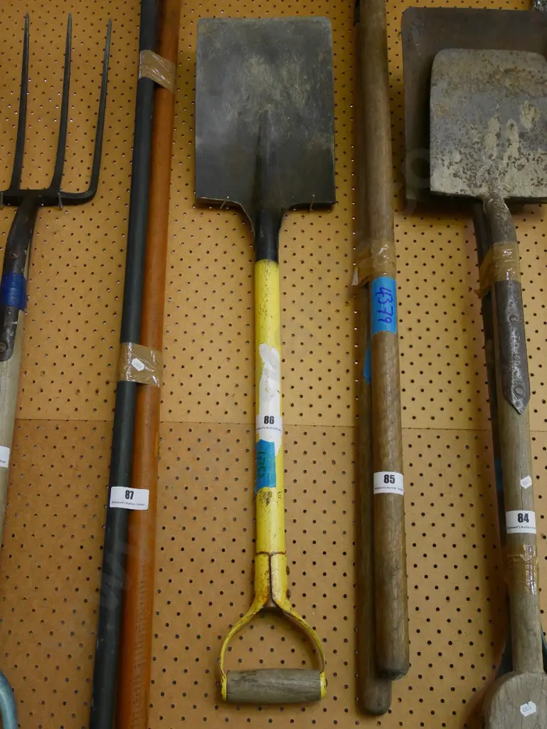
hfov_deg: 37.8
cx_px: 274
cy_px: 364
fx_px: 800
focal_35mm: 38
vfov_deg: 49.0
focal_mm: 19
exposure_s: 1/13
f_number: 4.3
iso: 3200
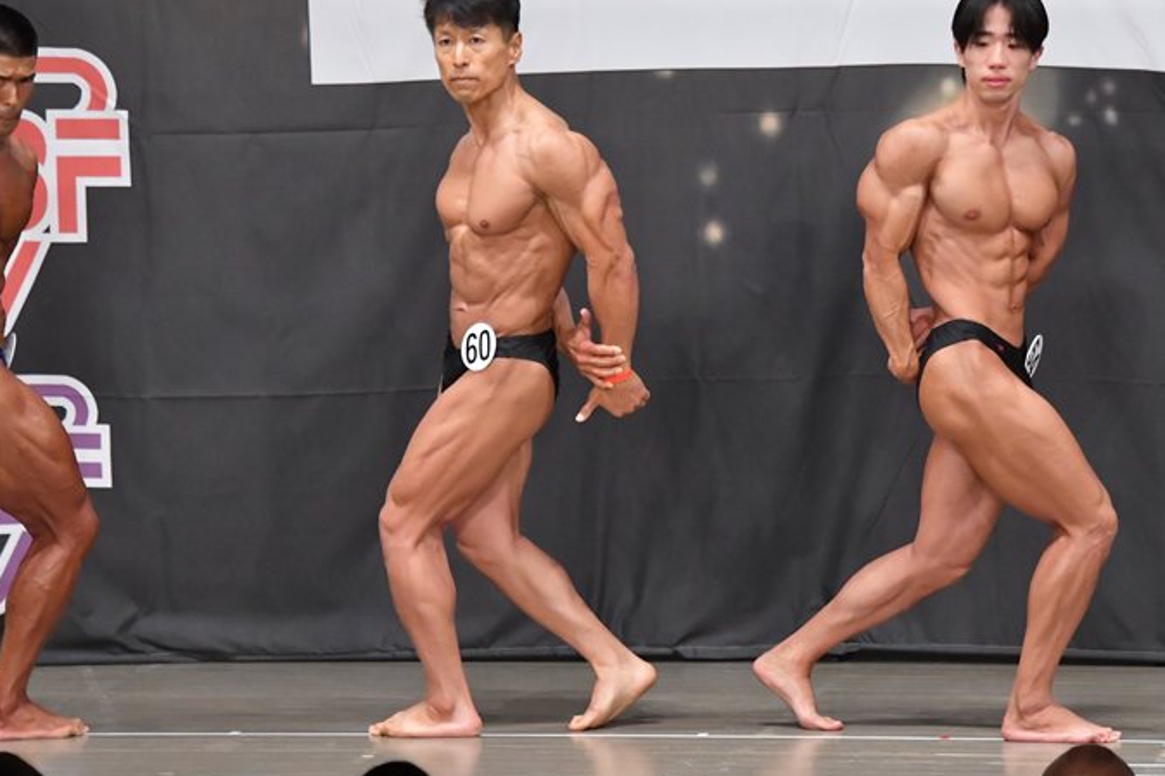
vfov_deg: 5.0
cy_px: 359
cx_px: 659
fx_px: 8929
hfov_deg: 7.5
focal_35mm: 276
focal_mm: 160
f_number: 5.6
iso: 6400
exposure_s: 1/400
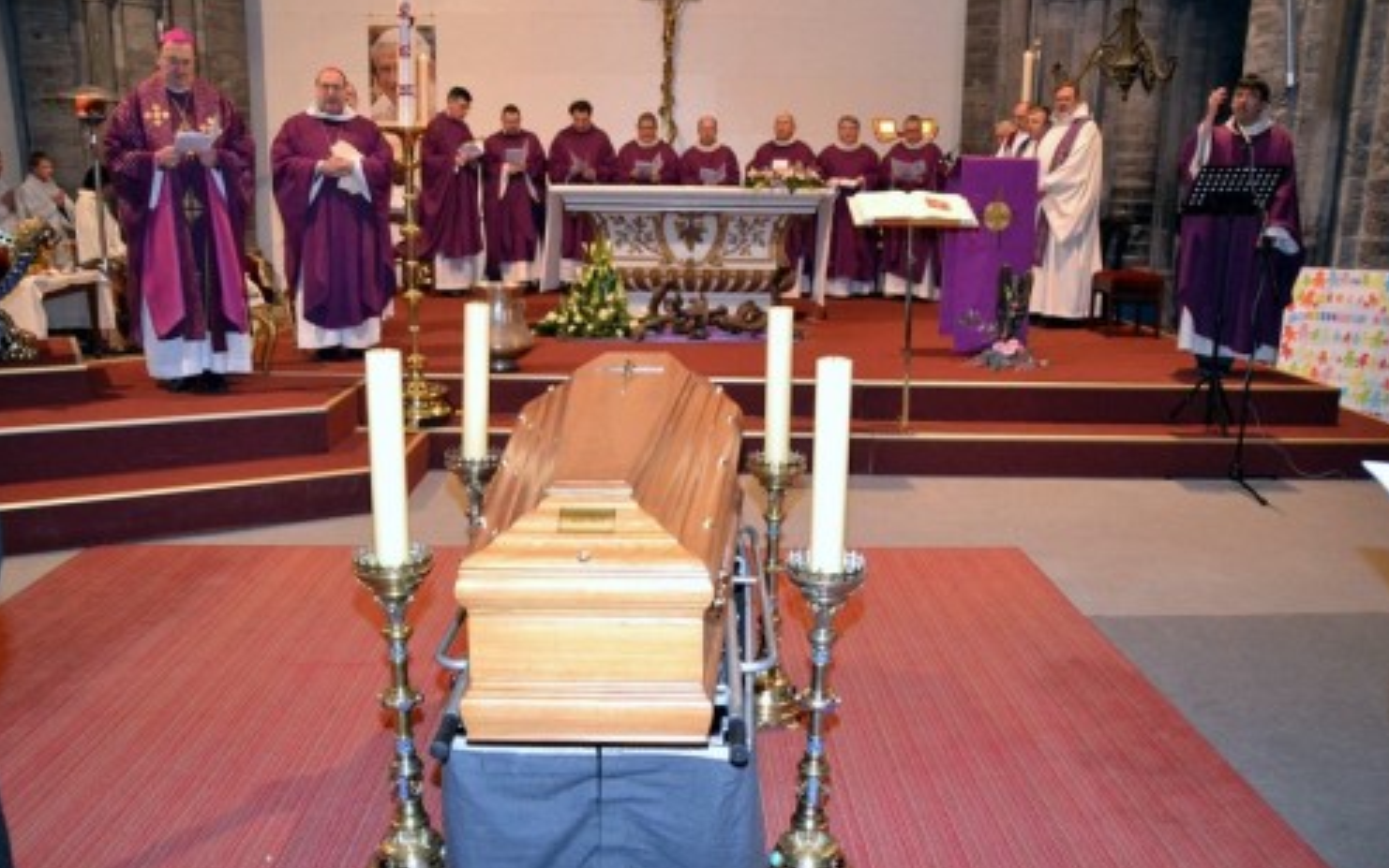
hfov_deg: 56.7
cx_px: 694
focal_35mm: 34
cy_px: 456
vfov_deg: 37.3
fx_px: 1287
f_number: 3.5
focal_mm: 22
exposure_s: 1/60
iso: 2800
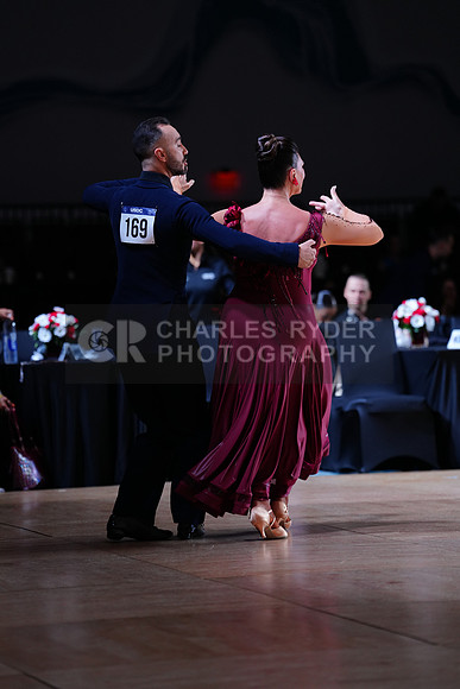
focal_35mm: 149
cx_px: 230
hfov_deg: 9.2
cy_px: 344
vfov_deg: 13.8
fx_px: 2854
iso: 800
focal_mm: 149
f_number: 2.8
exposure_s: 1/500
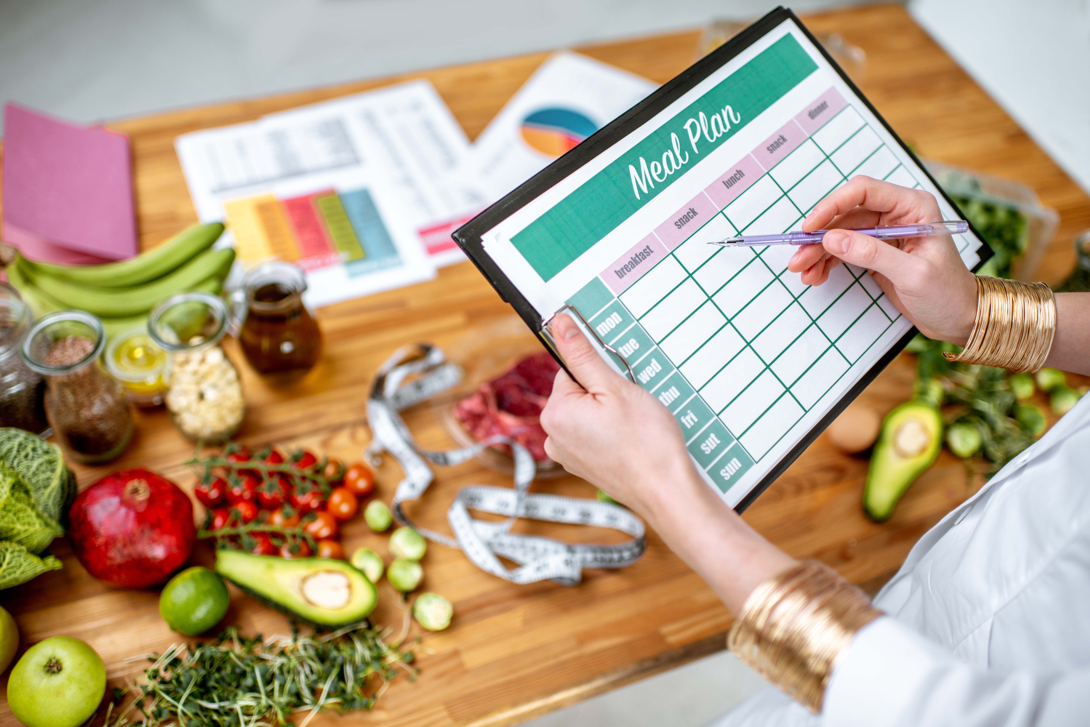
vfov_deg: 37.9
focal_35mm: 35
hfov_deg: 54.4
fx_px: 1060
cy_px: 364
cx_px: 545
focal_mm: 35
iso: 250
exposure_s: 1/125
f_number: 2
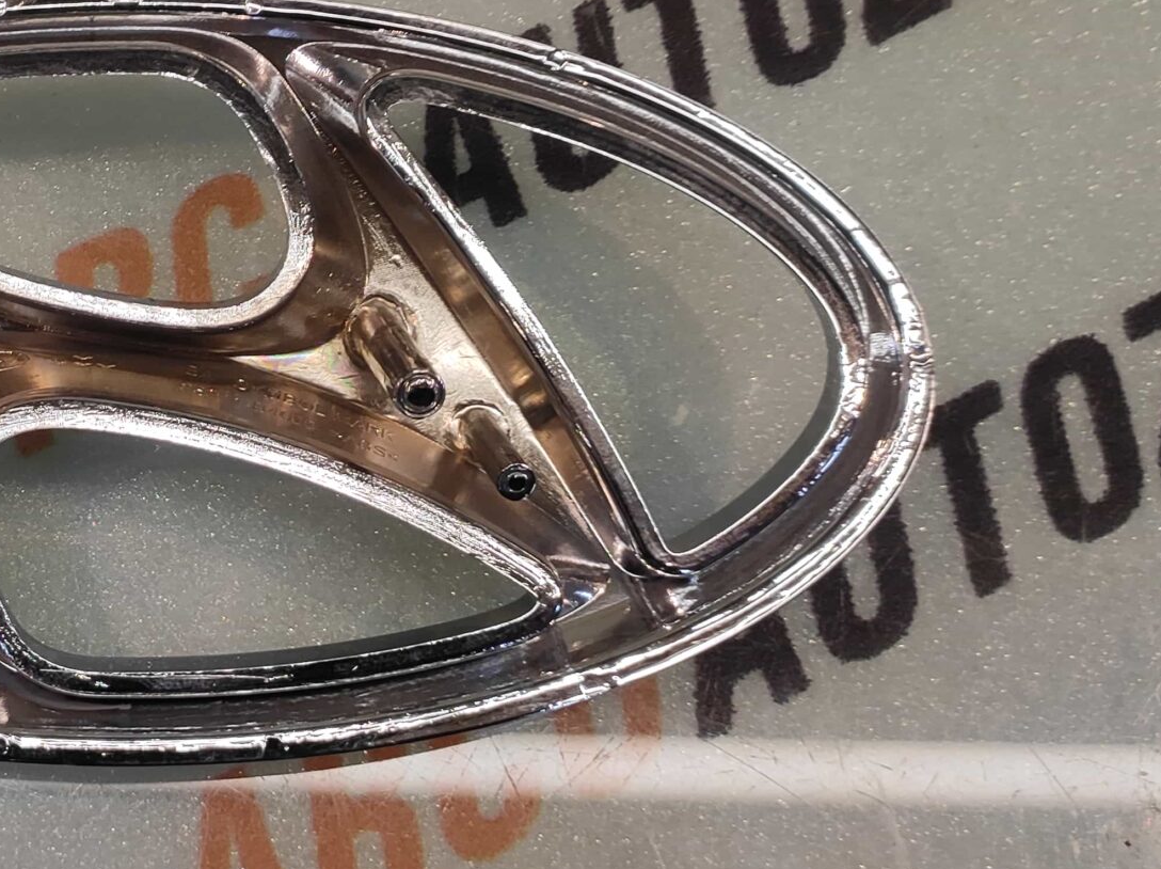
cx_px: 7
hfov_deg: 41.0
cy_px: 318
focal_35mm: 40
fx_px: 1340
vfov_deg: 35.7
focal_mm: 4.74
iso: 71
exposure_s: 1/50
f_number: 1.79
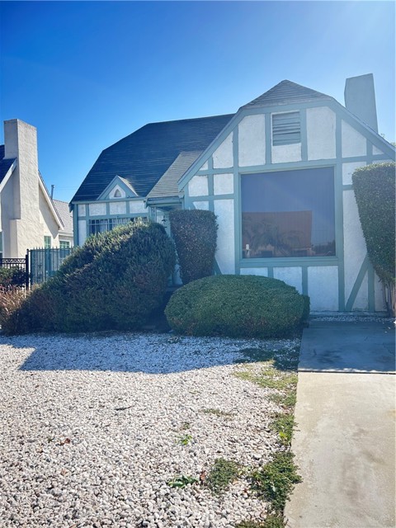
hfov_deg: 53.1
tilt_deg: -0.4
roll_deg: +1.0
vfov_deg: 67.3
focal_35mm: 26
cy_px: 264
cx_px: 198
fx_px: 397
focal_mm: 5.7
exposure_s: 1/1019
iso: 50
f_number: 1.5
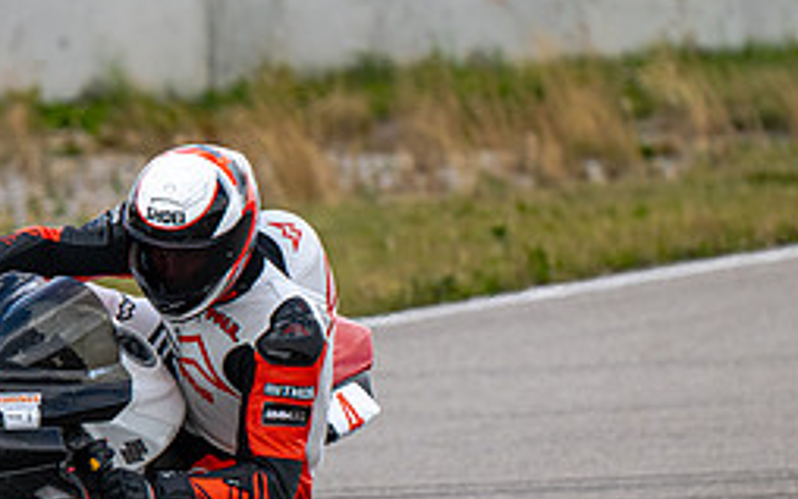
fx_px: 24782
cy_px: 401
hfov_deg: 1.8
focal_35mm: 1139
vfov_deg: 1.2
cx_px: -119
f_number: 6
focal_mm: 410
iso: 400
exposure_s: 1/1250
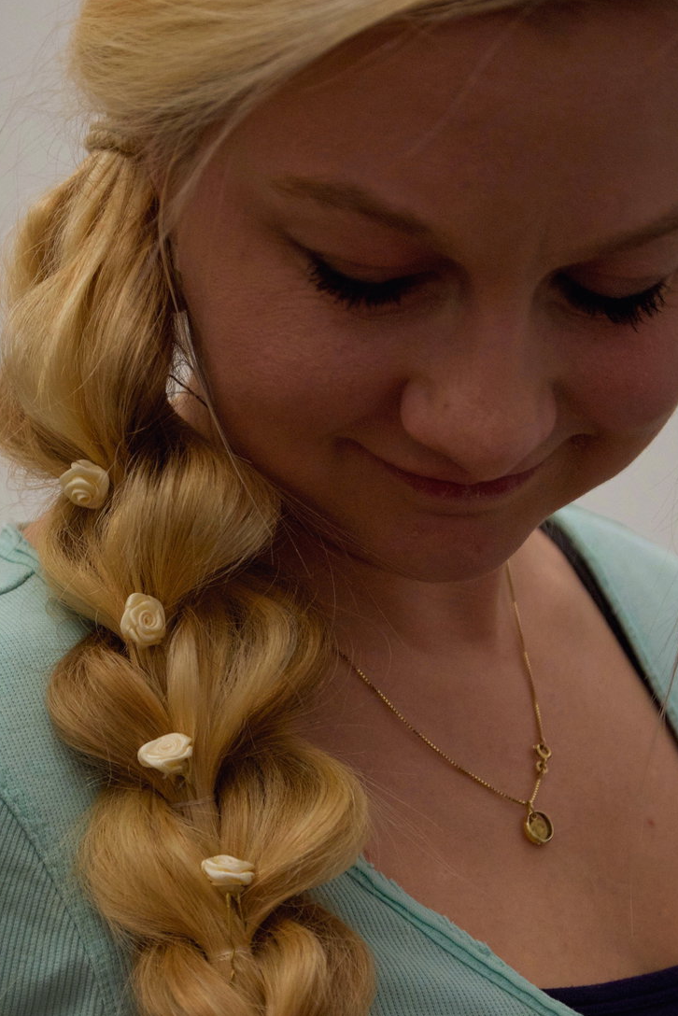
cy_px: 666
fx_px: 2451
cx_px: 247
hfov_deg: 15.7
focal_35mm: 87
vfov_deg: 23.3
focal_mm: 35
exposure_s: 1/400
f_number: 3.2
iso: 800
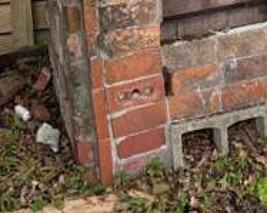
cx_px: 273
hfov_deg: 21.2
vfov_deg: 16.8
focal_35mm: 87
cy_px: -47
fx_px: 686
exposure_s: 1/343
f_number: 1.6
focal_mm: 5.96
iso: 64
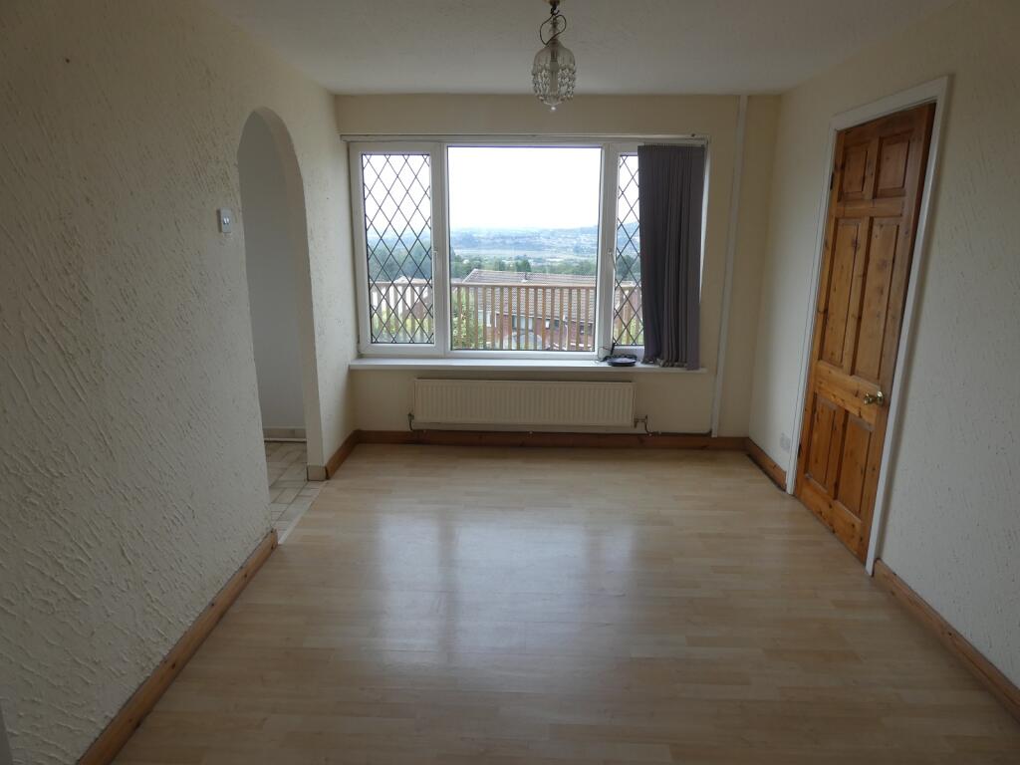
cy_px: 382
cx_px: 510
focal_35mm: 20
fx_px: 589
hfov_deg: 81.7
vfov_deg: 66.0
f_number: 2.8
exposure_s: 1/250
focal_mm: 3.6
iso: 80
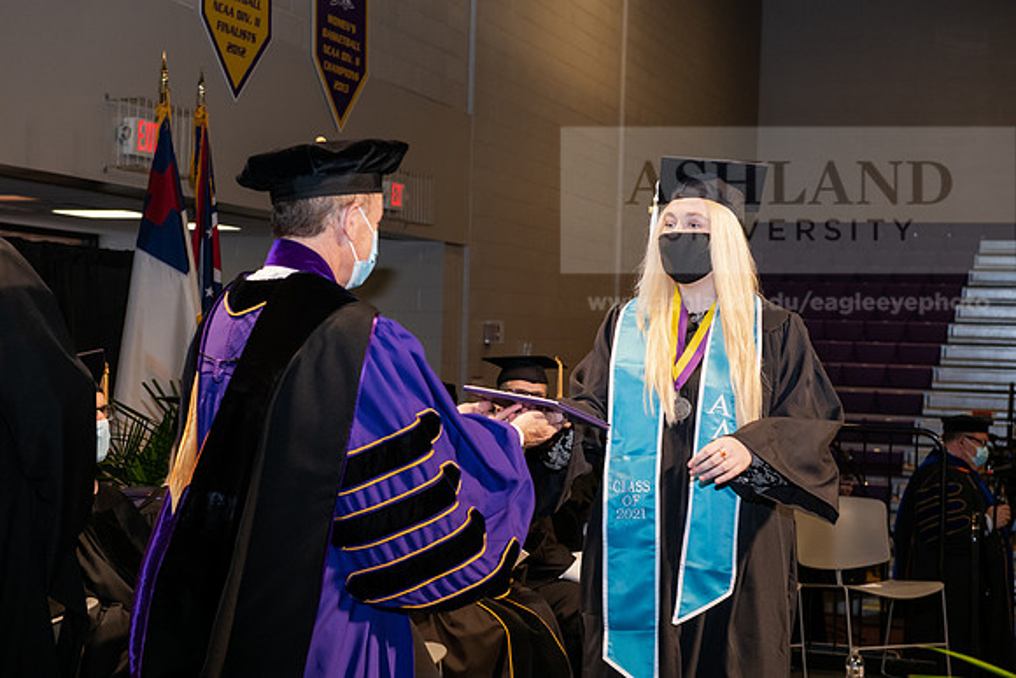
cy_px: 339
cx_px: 508
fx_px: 1750
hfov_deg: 32.4
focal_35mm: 62
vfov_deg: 21.9
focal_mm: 62
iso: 1600
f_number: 6.3
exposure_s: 1/200
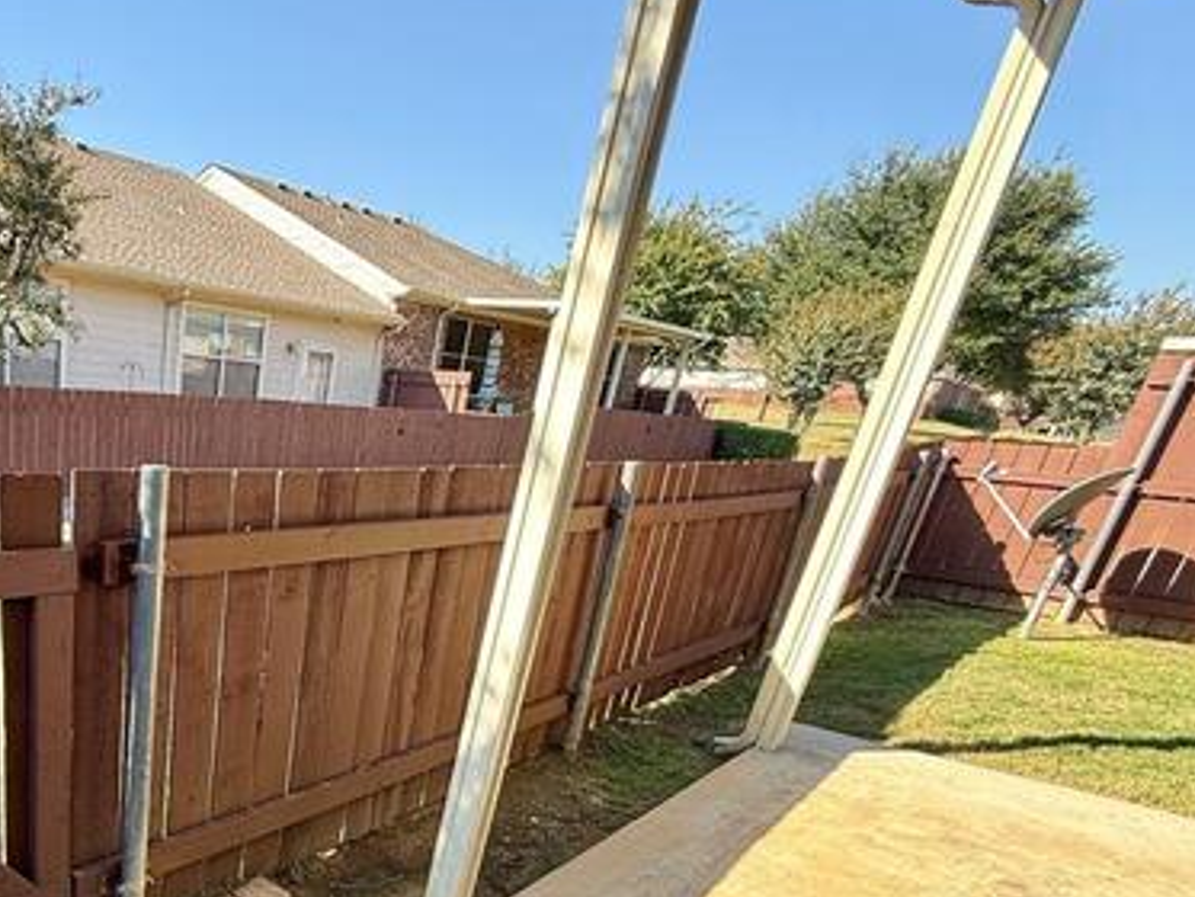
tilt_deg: -21.7
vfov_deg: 52.9
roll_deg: -5.4
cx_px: 202
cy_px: 724
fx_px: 829
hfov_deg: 63.8
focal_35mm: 24
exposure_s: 1/184
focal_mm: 2.22
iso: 64
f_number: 2.2
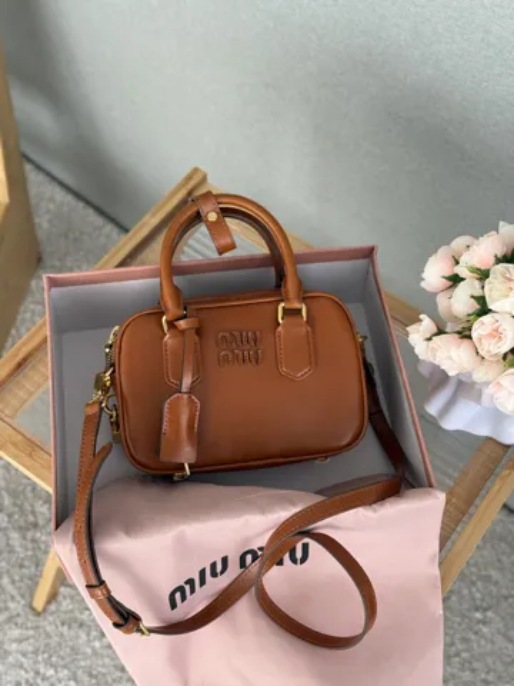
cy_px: 343
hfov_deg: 30.3
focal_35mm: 48
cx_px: 257
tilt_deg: -59.6
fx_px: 950
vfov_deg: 39.7
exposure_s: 1/194
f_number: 1.78
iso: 50
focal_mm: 6.76
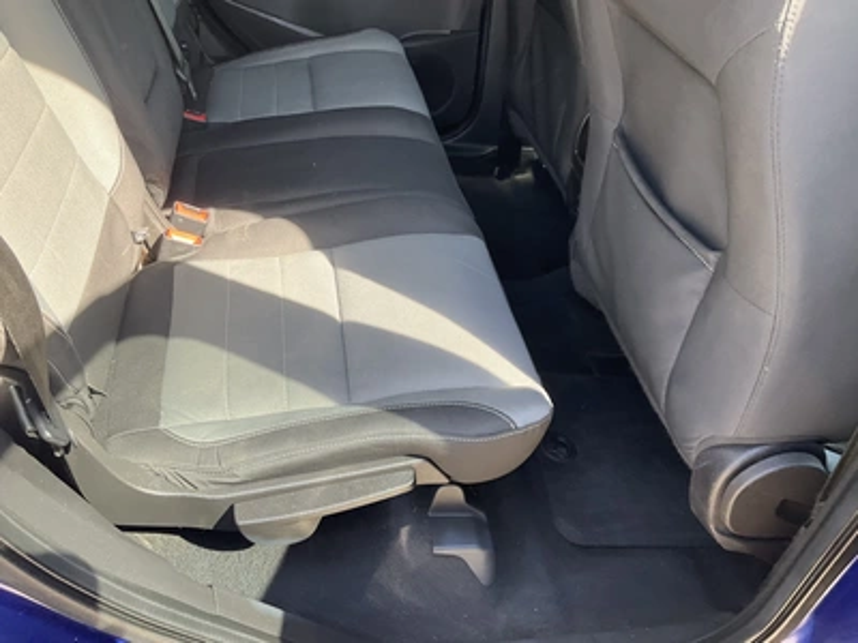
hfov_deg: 61.7
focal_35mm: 29
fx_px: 719
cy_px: 322
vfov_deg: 48.2
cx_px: 429
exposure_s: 1/122
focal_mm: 3
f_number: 1.8
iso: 50
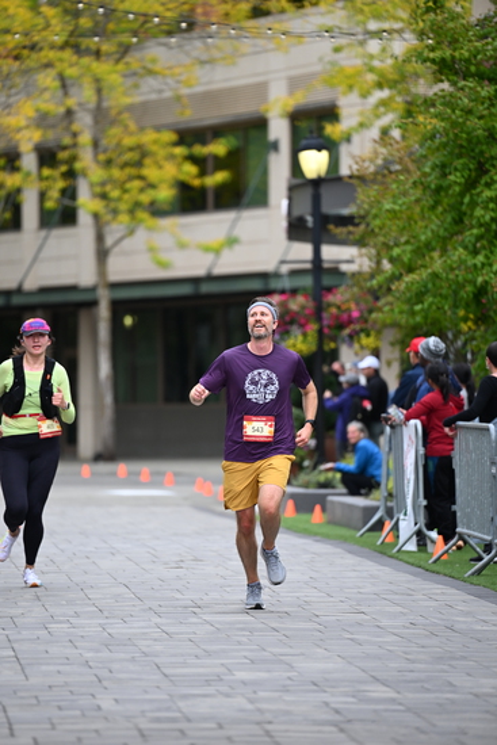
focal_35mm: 200
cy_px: 372
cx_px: 248
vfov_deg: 10.3
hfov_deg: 6.9
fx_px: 4139
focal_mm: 200
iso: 640
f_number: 2.8
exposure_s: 1/2000
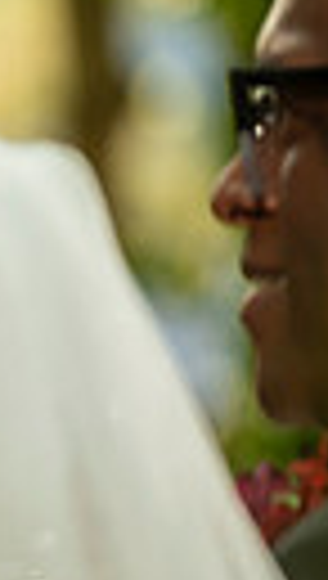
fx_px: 12298
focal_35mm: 799
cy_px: 461
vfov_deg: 2.7
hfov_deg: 1.5
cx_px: -809
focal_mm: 170
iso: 250
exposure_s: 1/200
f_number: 2.8
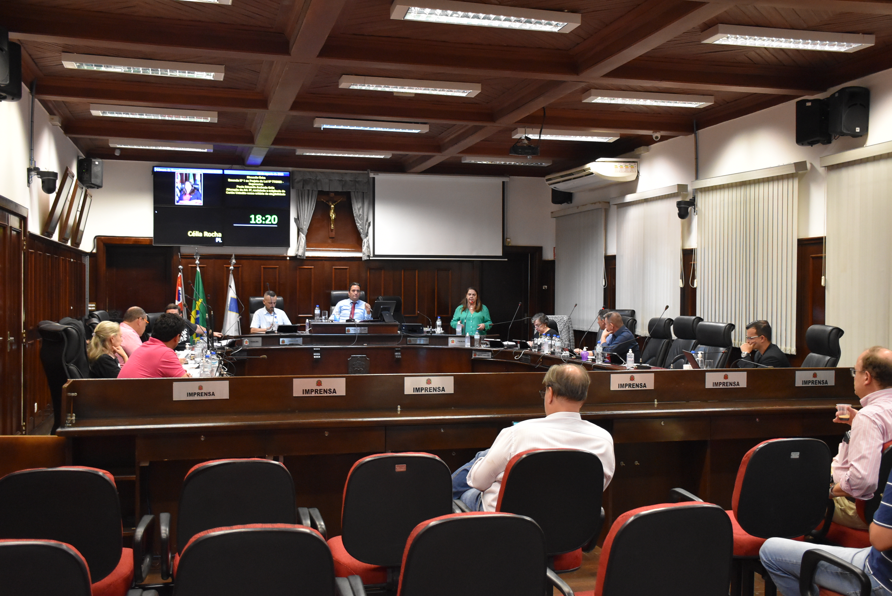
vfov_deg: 36.9
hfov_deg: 53.1
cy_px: 298
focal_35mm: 36
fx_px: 893
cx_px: 446
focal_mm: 24
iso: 2200
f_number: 3.8
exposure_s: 1/60
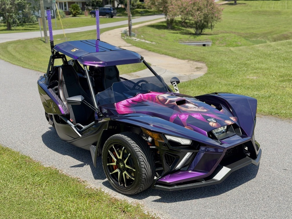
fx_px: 405
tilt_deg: -14.0
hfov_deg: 39.7
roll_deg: +3.4
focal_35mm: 48
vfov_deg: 30.3
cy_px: 110
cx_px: 146
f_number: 1.78
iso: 64
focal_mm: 6.76
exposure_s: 1/3378
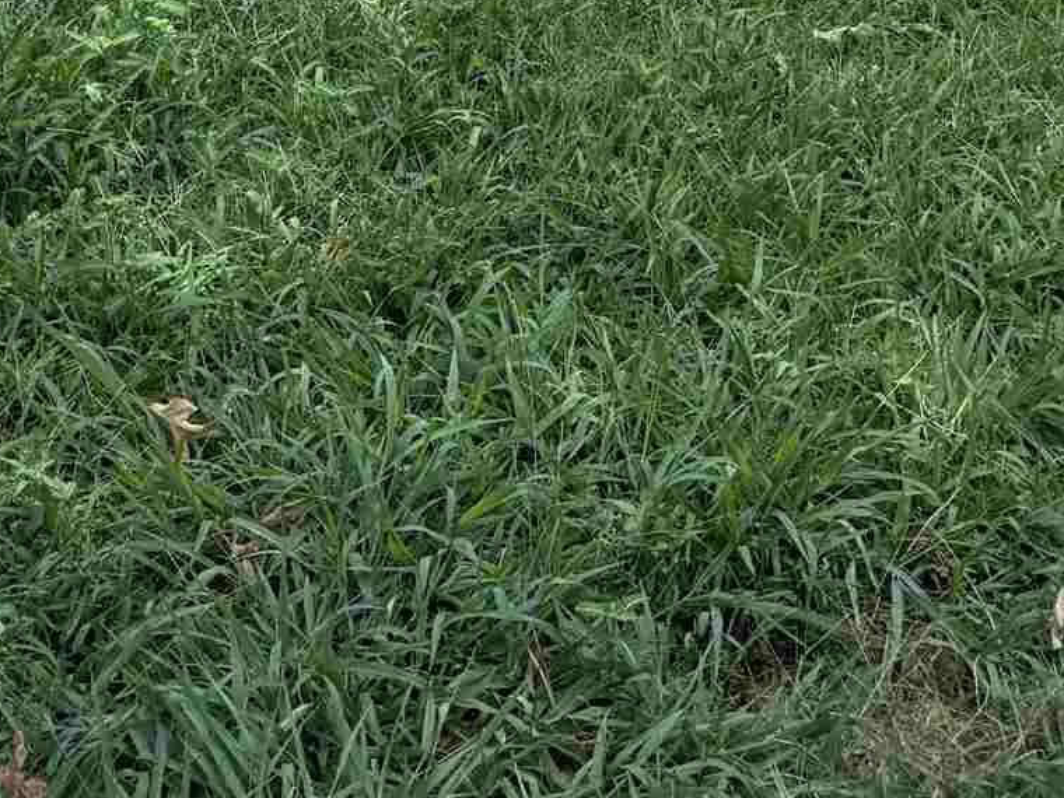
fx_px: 2982
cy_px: -792
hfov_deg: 20.1
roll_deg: +0.2
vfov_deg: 13.2
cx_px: 326
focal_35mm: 97
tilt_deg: -6.2
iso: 80
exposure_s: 1/1230
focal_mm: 6.76
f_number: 1.78
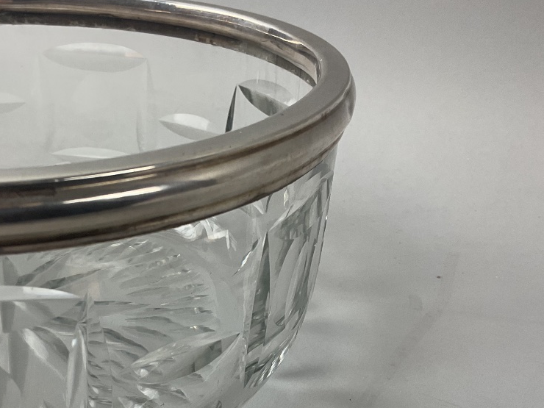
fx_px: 739
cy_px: 324
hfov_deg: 39.7
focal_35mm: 47
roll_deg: -1.3
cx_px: 160
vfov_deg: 30.2
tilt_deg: -33.3
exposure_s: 1/100
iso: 50
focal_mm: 3
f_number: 1.8
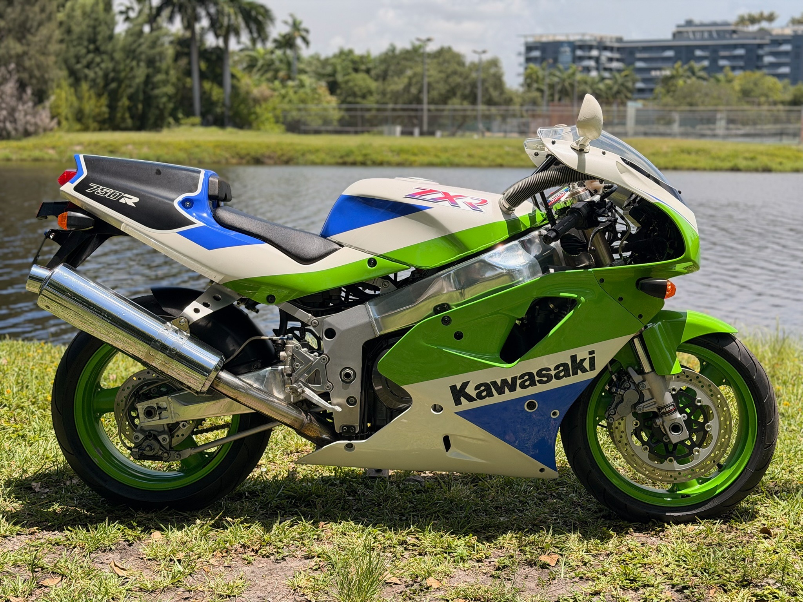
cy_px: 301
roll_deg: -0.1
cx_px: 402
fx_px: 1113
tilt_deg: -10.3
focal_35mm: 48
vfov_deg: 30.3
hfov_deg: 39.7
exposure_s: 1/3704
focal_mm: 6.76
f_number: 1.78
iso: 100
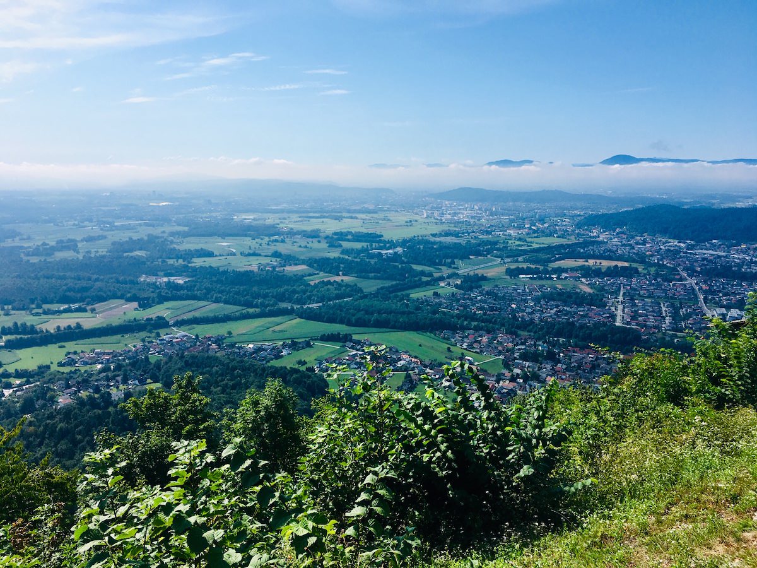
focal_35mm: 29
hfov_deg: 61.7
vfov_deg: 48.2
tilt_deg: -11.7
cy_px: 284
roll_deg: -0.7
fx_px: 634
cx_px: 378
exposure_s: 1/2331
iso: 25
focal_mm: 4.15
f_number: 2.2
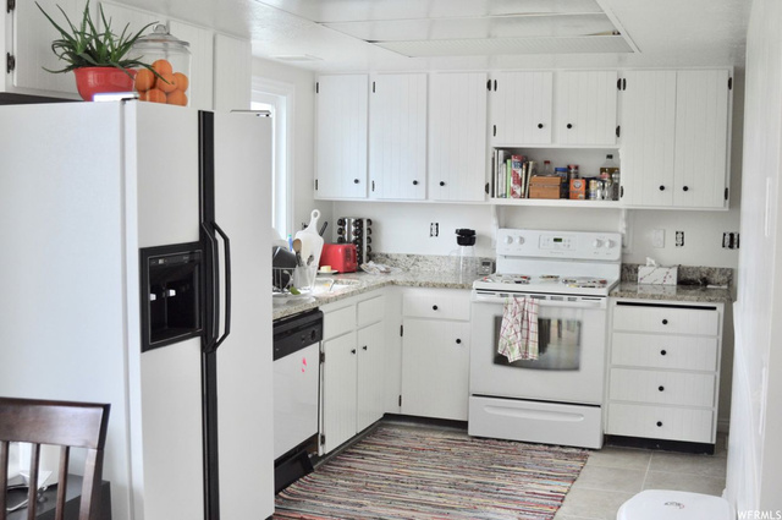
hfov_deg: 46.5
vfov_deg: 31.8
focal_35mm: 42
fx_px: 911
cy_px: 260
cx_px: 391
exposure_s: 1/60
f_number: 4
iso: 500
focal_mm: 28
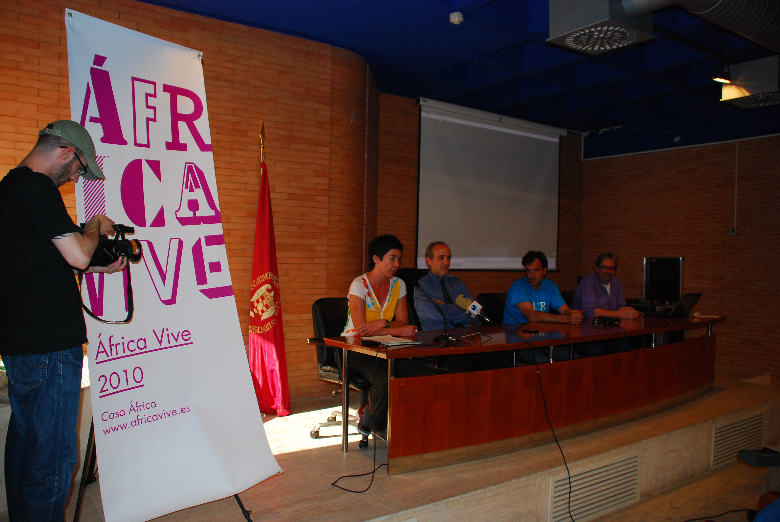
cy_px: 261
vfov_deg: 43.7
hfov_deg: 61.9
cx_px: 390
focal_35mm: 30
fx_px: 651
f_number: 4
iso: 400
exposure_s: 1/60
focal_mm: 20
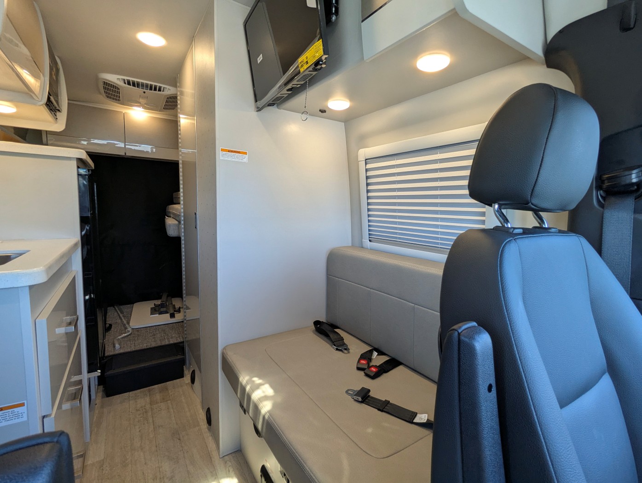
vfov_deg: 78.2
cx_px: 321
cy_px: 242
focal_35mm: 16
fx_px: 297
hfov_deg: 94.4
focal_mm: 2.35
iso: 82
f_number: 2.2
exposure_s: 1/87.6
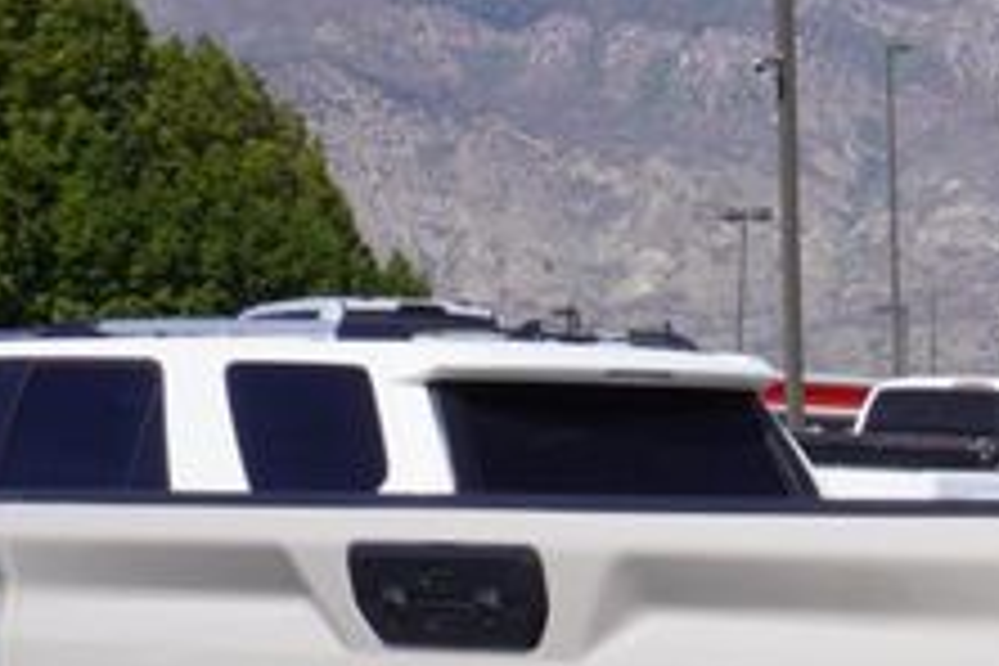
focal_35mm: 166
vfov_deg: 8.0
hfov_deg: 11.4
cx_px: 1894
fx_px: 4606
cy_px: 1242
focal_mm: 24
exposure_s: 1/200
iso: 100
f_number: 11
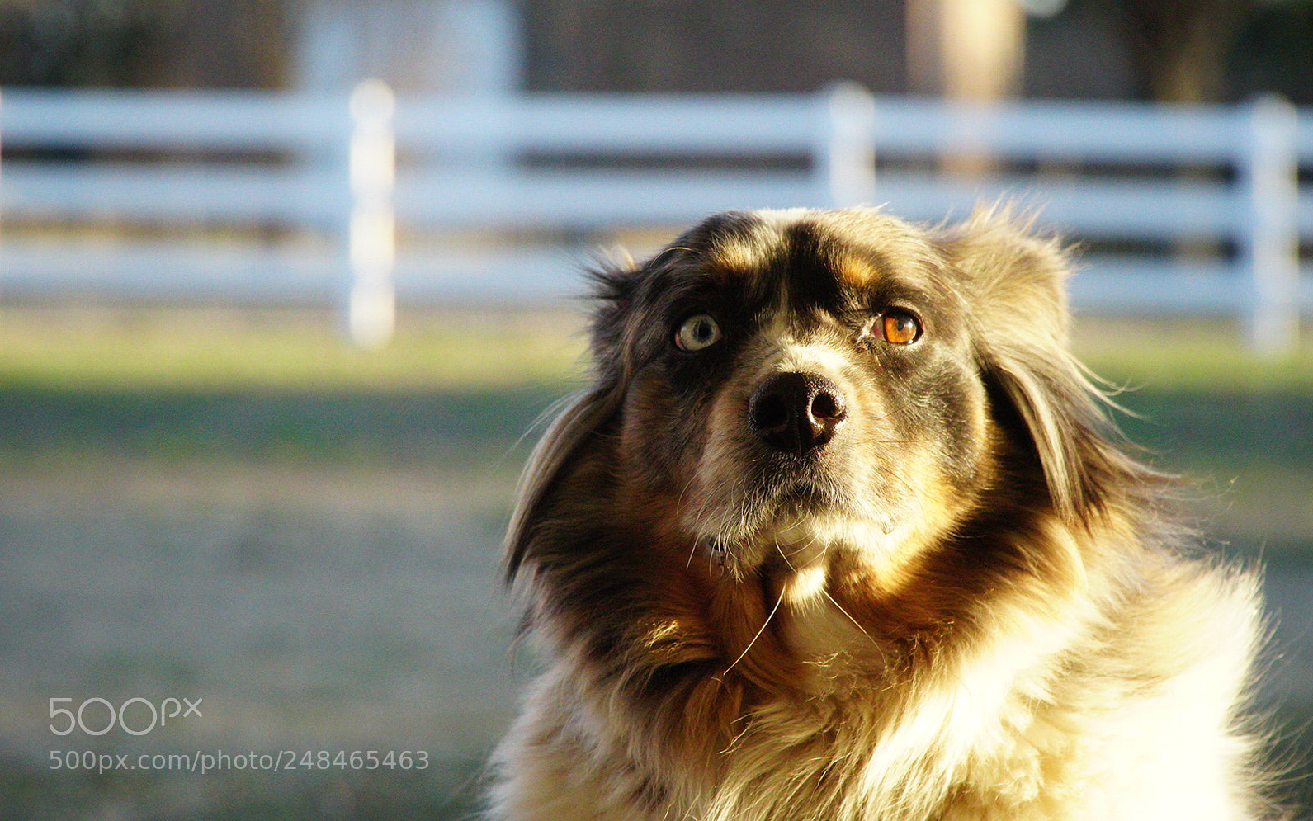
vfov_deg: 8.1
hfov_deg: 13.0
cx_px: 658
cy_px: 384
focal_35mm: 162
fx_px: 5781
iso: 5000
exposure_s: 1/2000
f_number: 6.3
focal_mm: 105
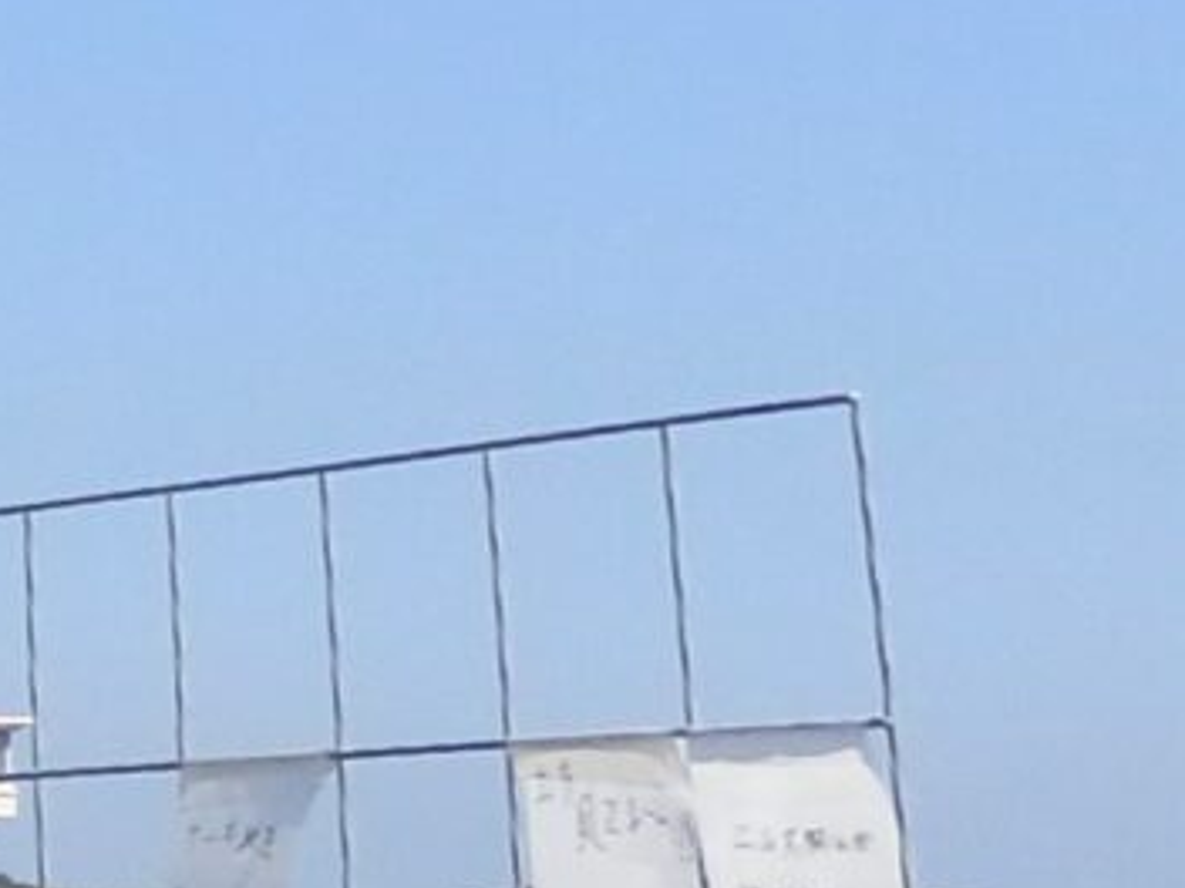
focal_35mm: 142
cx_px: -801
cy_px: 1810
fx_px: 4861
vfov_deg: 9.7
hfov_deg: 12.9
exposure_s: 1/250
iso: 125
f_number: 8.7
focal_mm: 4.5
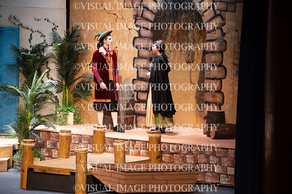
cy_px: 97
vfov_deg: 5.1
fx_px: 2189
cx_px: 146
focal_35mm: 270
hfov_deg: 7.6
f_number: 6.3
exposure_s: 1/160
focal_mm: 270
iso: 5600
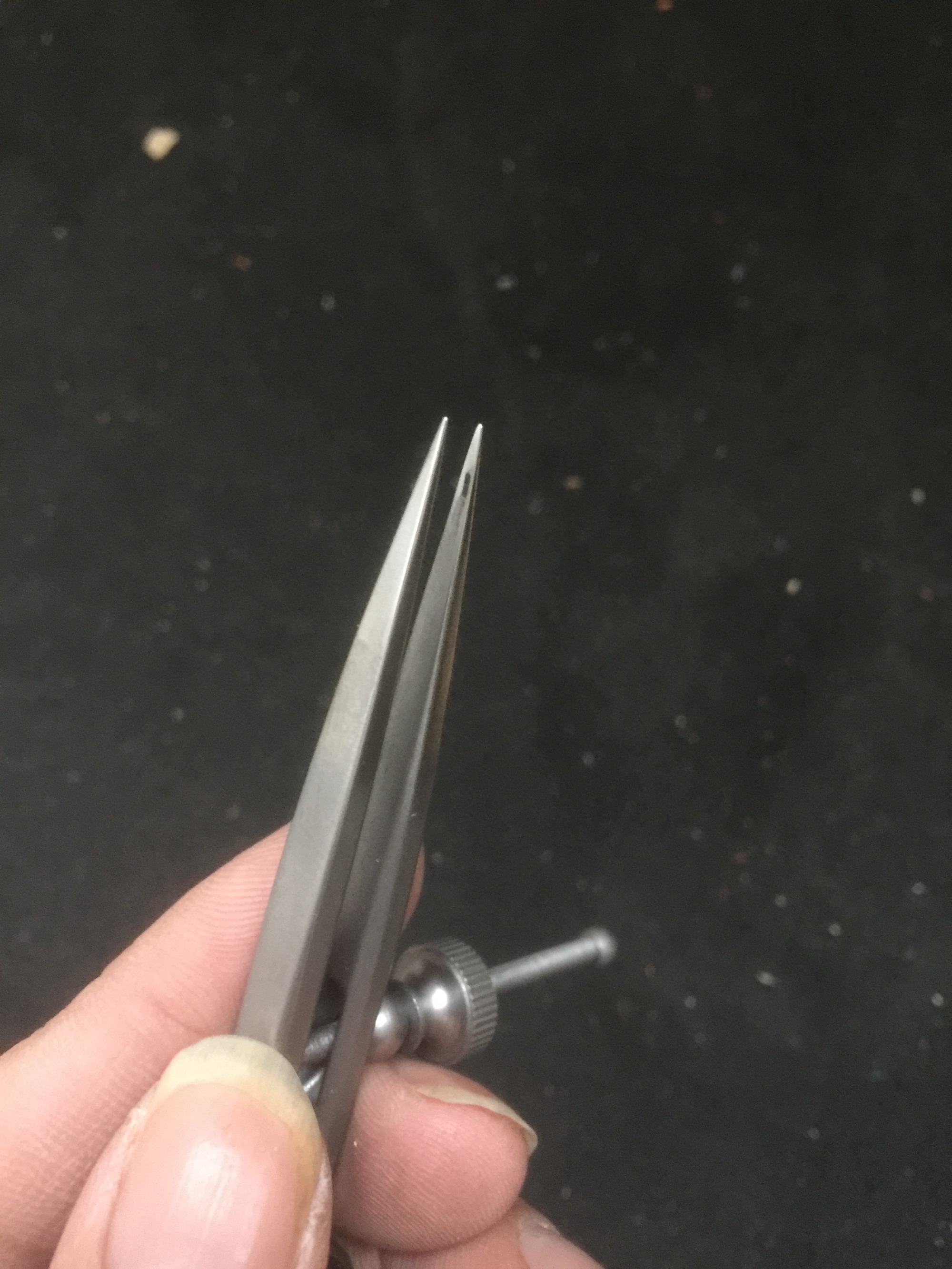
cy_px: 634
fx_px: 1063
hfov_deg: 48.2
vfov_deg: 61.7
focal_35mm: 29
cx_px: 476
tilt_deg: -75.3
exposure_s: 1/8
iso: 160
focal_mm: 4.15
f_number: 2.2
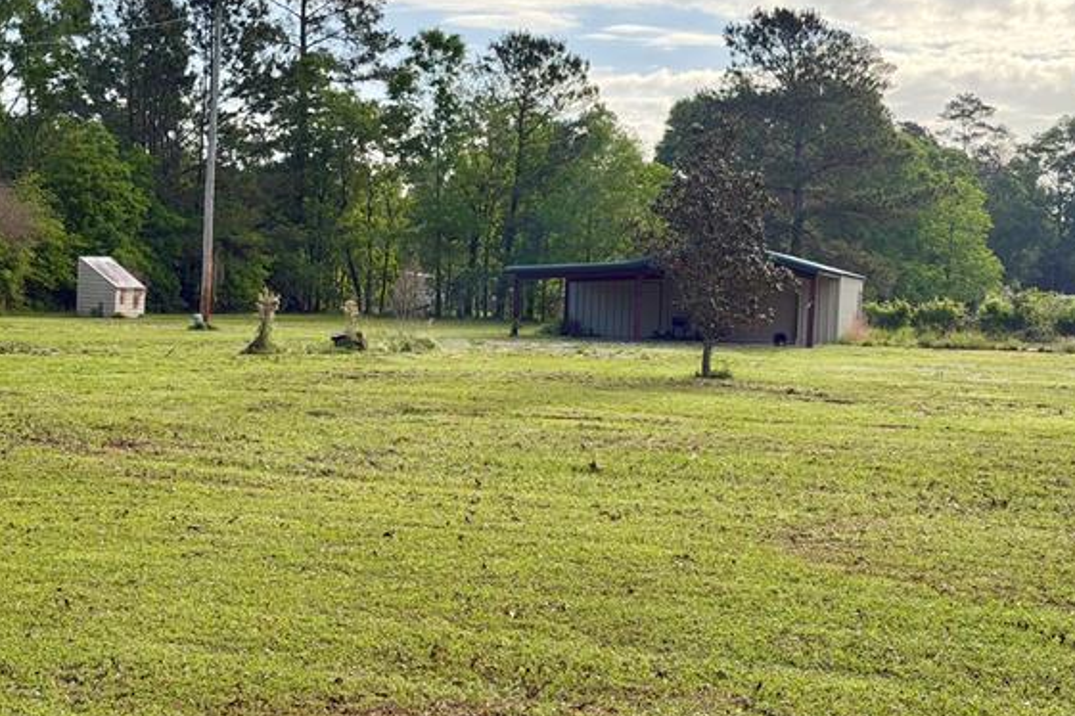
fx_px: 1702
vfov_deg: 23.8
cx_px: 550
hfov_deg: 35.1
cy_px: 341
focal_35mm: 57
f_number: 1.78
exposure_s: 1/2577
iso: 100
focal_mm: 6.76
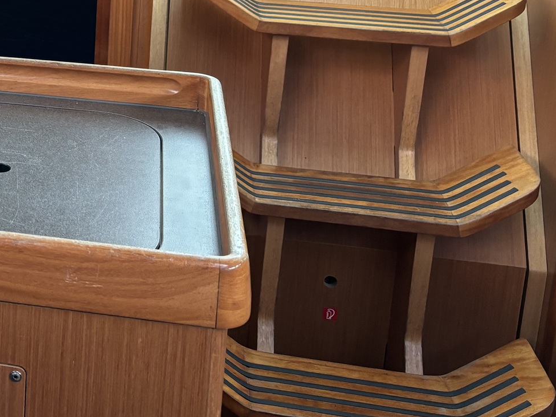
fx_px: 1076
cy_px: -36
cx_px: -92
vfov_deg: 20.9
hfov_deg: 26.2
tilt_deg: -12.7
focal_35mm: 67
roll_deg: +1.2
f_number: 1.6
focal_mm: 5.96
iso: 160
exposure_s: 1/60
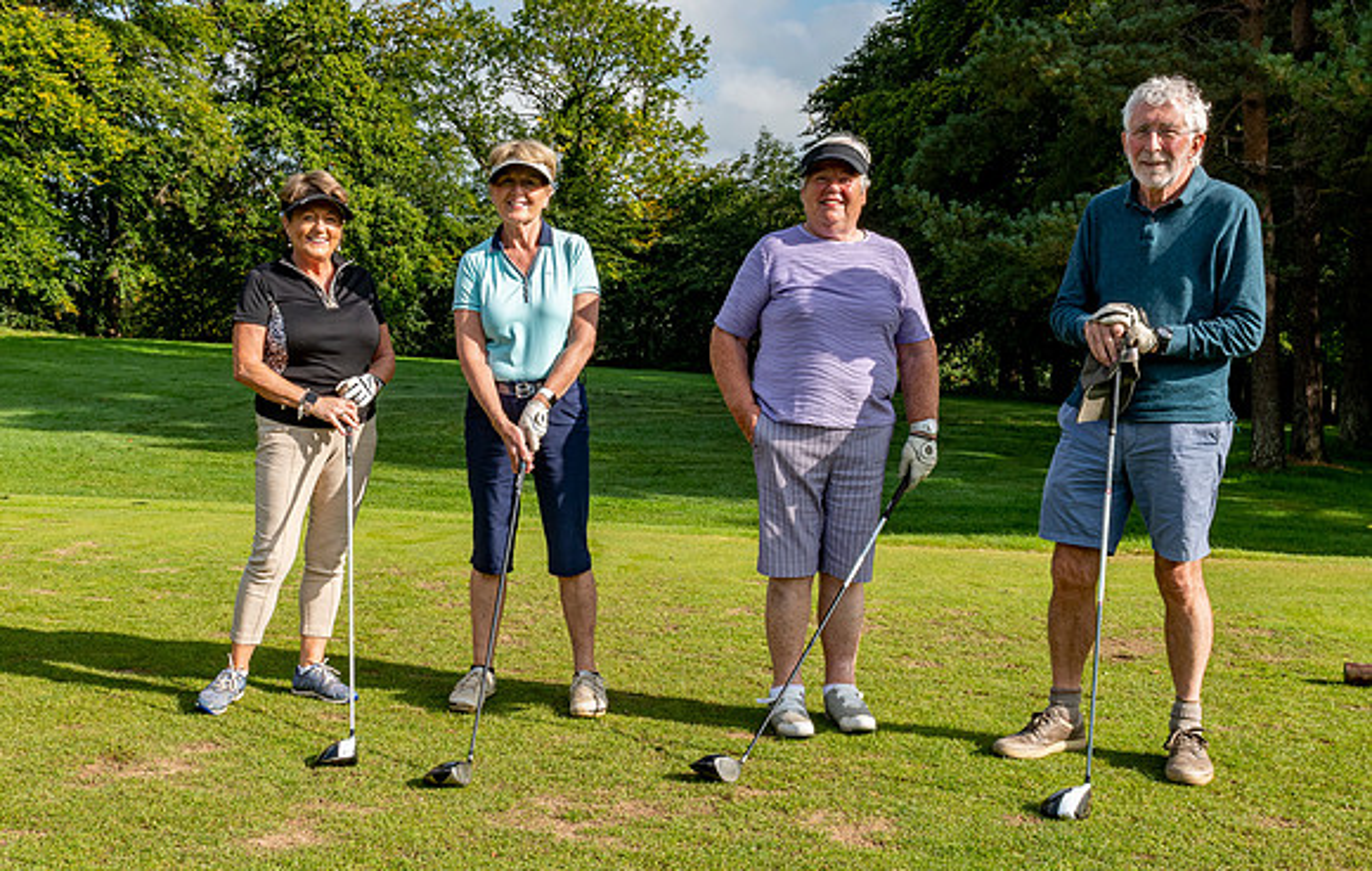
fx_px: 1654
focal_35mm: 44
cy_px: 427
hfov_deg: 44.9
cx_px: 559
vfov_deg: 29.5
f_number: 8
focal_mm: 24
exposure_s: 1/100
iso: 140
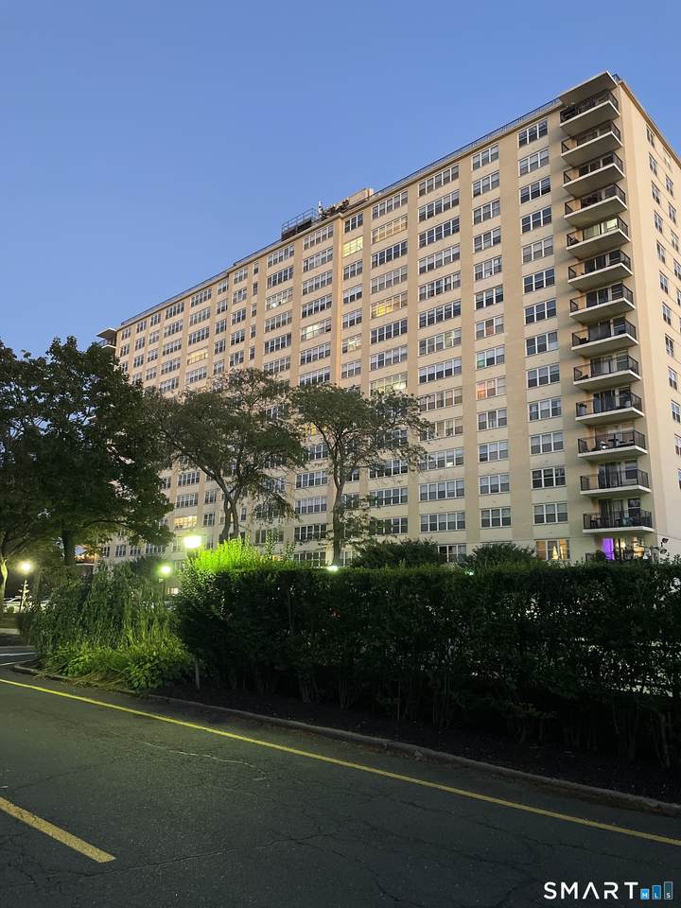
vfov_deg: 67.3
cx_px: 340
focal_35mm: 26
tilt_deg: +13.0
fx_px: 682
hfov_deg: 53.1
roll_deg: -1.4
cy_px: 454
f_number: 1.6
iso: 800
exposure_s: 1/30
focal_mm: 4.2
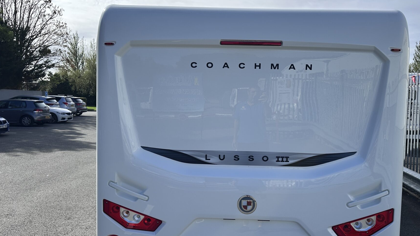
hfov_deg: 62.2
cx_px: 246
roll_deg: +0.0
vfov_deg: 37.8
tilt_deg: -4.1
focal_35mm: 31
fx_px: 345
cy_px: 123
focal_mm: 6.86
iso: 80
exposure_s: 1/5263
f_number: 1.78
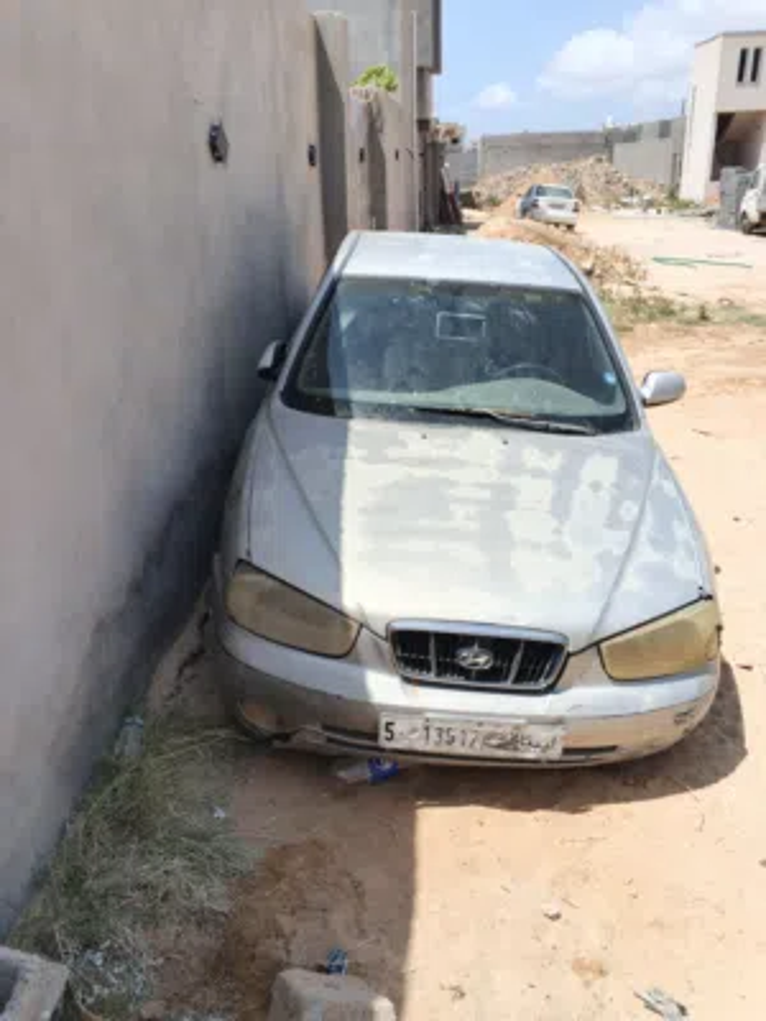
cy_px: 510
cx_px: 383
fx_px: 679
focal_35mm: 23
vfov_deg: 73.9
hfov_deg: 58.9
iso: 51
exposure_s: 1/391
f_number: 1.6
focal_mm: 4.11
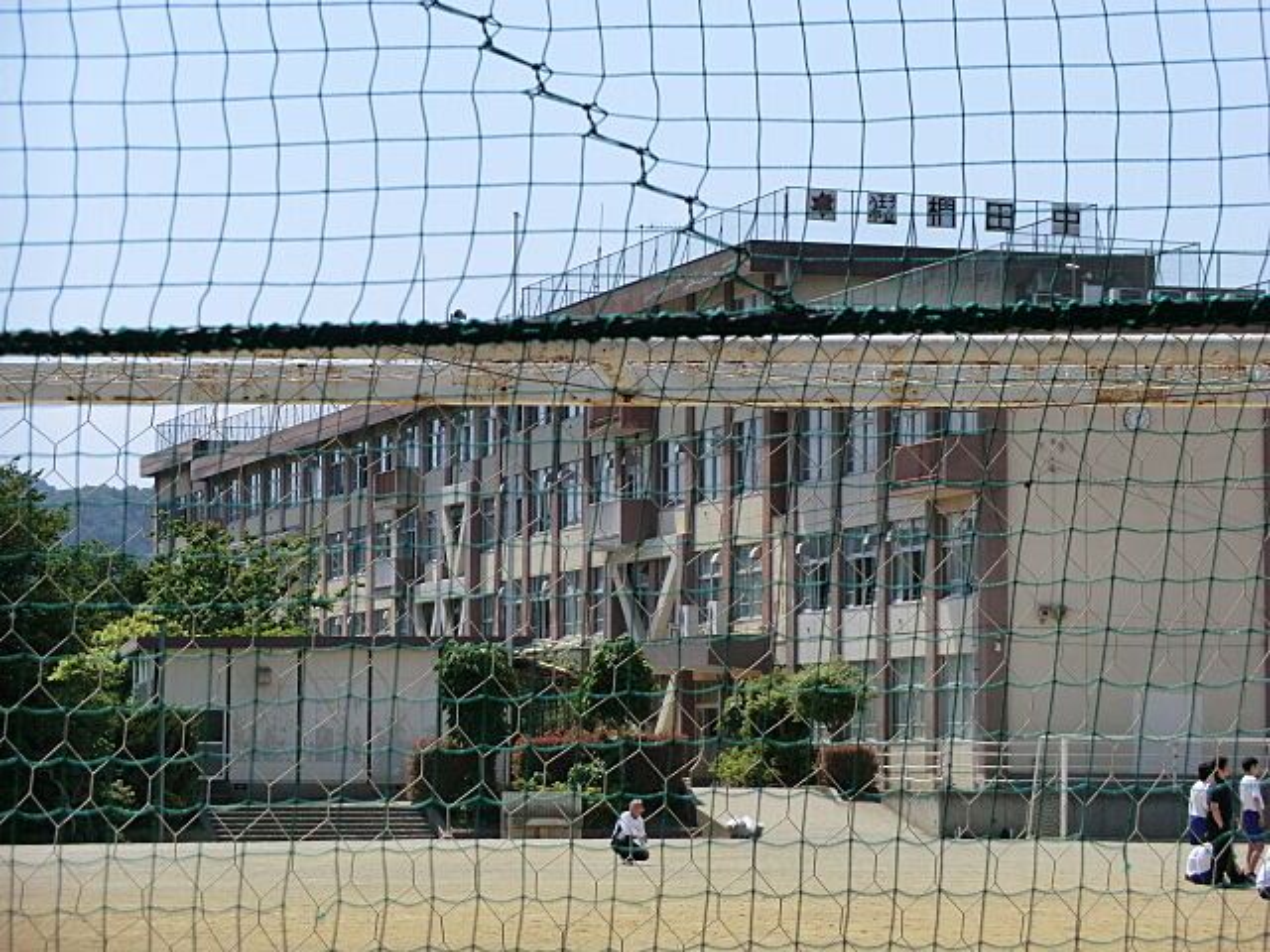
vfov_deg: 12.0
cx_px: 635
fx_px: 4513
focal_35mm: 123
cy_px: 476
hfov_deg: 16.0
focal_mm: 22
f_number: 5.2
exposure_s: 1/500
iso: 80
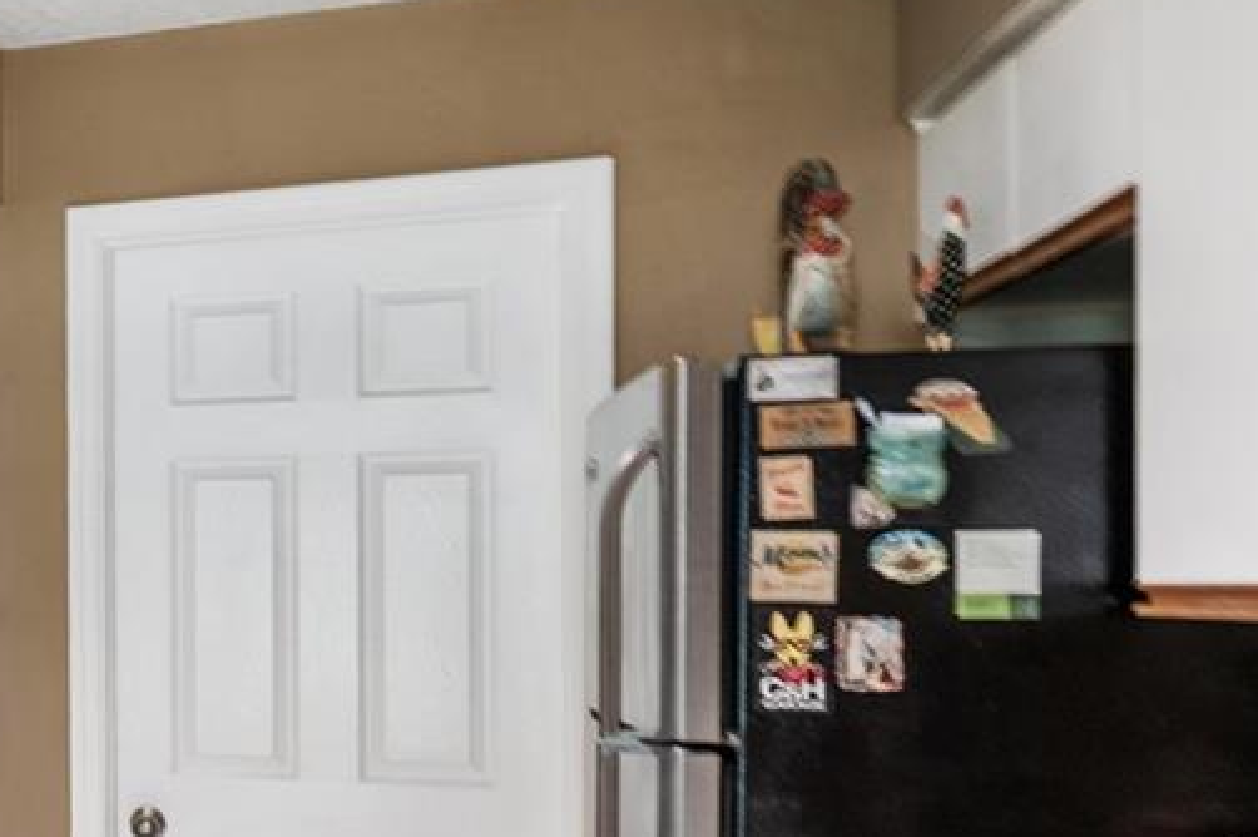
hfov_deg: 28.1
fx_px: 1781
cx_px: -561
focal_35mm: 51
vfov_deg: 25.0
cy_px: 865
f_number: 7.1
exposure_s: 1/2
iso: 160
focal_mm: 16
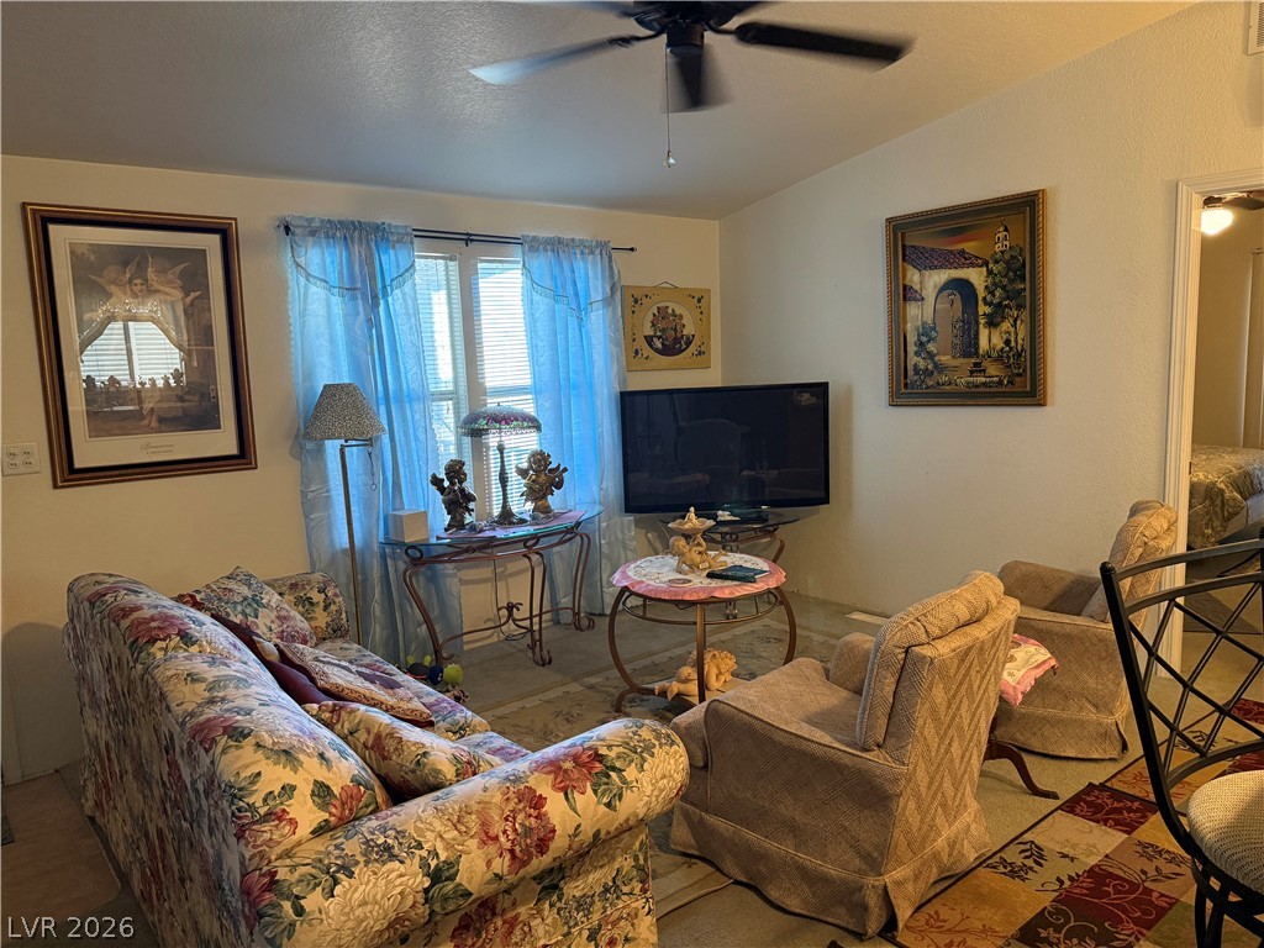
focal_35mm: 24
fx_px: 876
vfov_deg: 56.8
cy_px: 474
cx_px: 632
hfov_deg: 71.6
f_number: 1.78
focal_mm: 6.76
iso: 320
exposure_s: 1/60
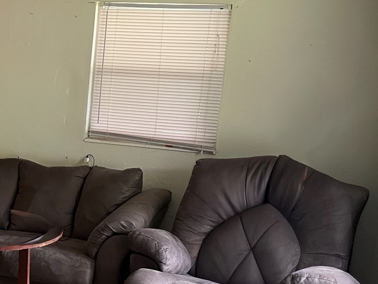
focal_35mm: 64
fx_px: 699
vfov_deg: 22.9
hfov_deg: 28.8
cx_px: 24
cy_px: 169
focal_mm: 4.2
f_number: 1.6
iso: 200
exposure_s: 1/60
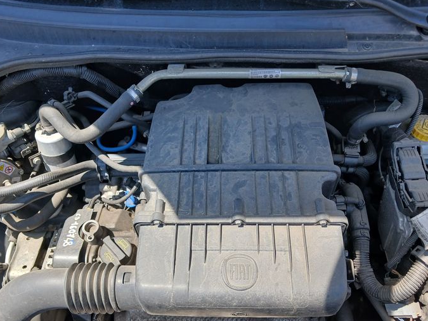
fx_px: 396
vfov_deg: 44.1
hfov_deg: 56.8
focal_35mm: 32
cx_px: 205
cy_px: 178
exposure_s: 1/149
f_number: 1.8
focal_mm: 3.98
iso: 20
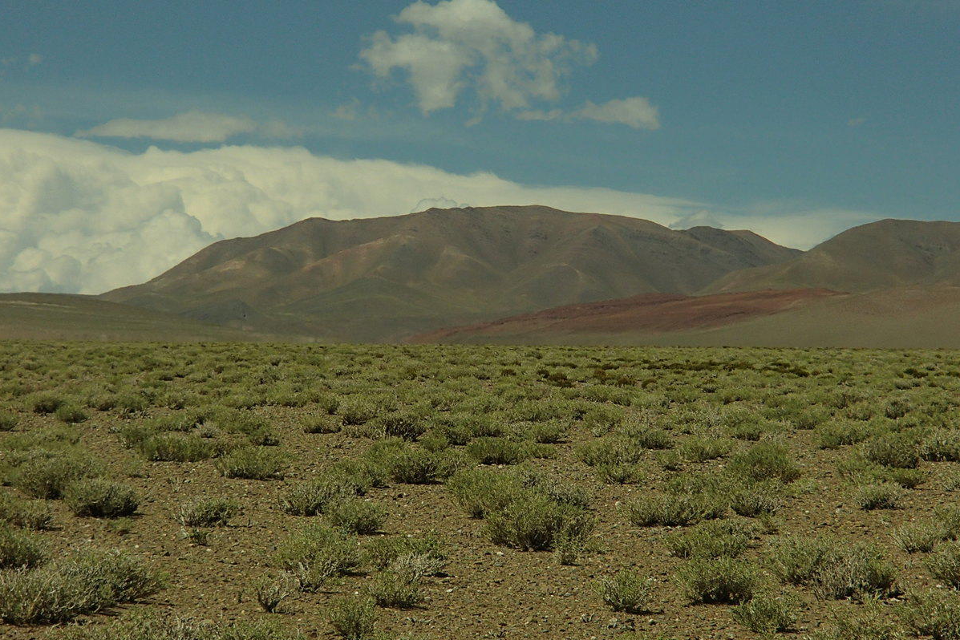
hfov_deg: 14.1
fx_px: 3893
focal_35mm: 146
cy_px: 322
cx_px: 480
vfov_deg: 9.4
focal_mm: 25
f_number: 18
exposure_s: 1/250
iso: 160
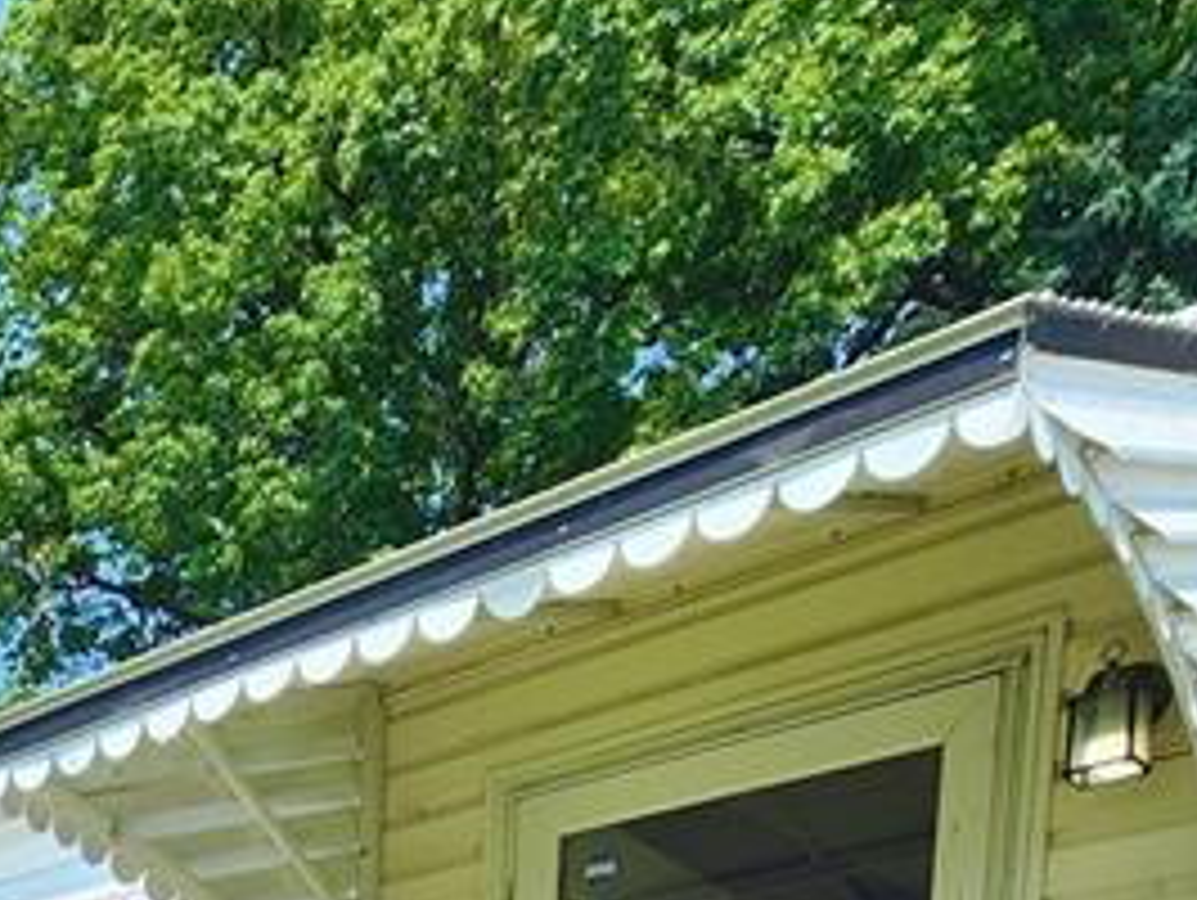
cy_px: 1696
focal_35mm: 50
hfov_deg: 31.9
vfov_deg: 19.7
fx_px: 1731
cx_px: -234
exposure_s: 1/843
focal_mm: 2.2
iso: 50
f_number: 2.2
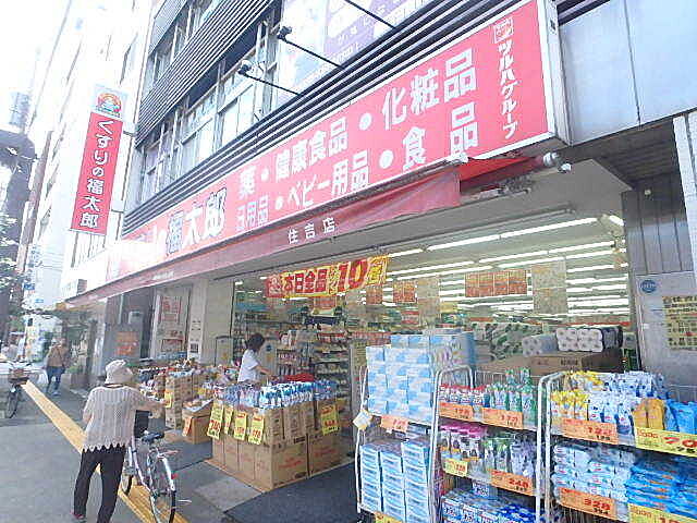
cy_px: 262
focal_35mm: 21
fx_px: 423
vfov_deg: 63.4
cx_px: 348
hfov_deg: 79.0
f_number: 3.5
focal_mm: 3.7
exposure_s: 1/800
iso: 800
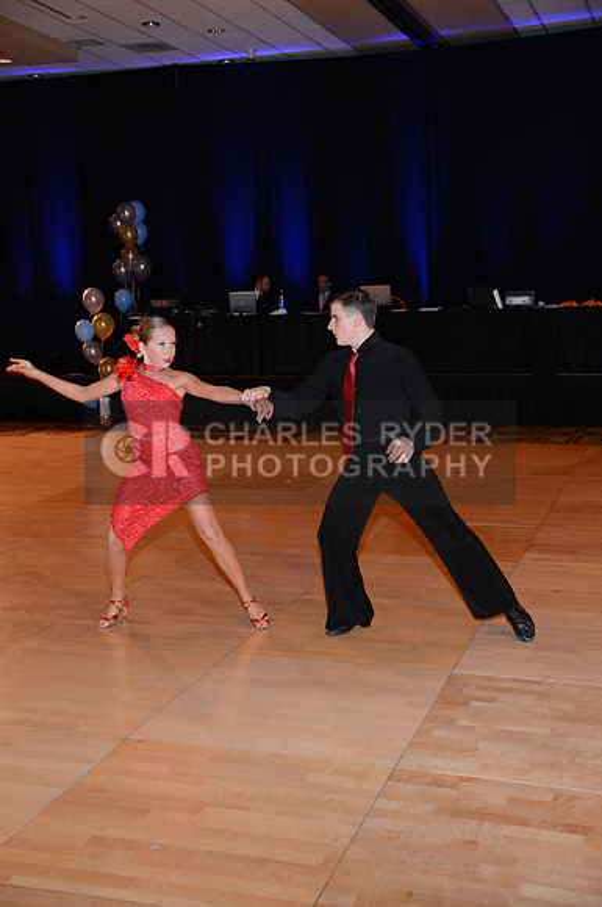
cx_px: 301
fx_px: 1157
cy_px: 454
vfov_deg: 42.8
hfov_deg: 29.2
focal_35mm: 46
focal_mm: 46
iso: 2000
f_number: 4.5
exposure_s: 1/200
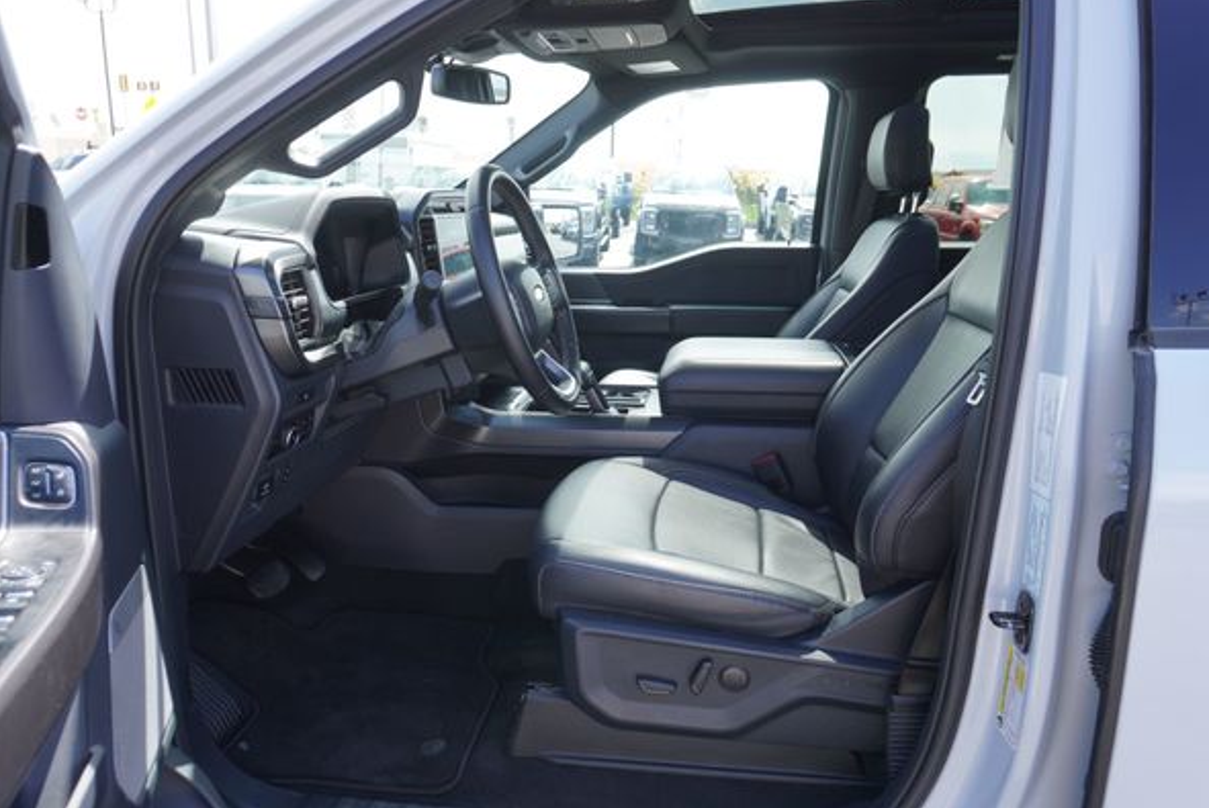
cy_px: 397
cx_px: 587
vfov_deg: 49.6
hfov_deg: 69.3
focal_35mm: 26
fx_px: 874
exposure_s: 1/100
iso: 100
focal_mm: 16
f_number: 5
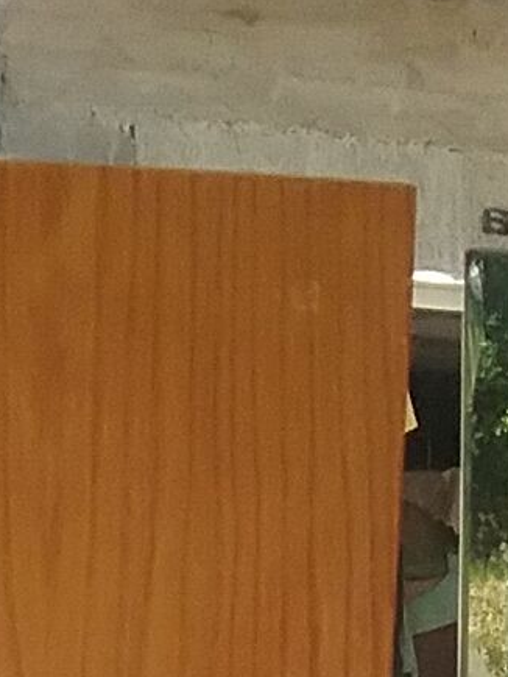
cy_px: 1742
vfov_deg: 9.3
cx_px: 447
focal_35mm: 185
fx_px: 3616
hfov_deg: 8.0
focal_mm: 3.3
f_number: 2.2
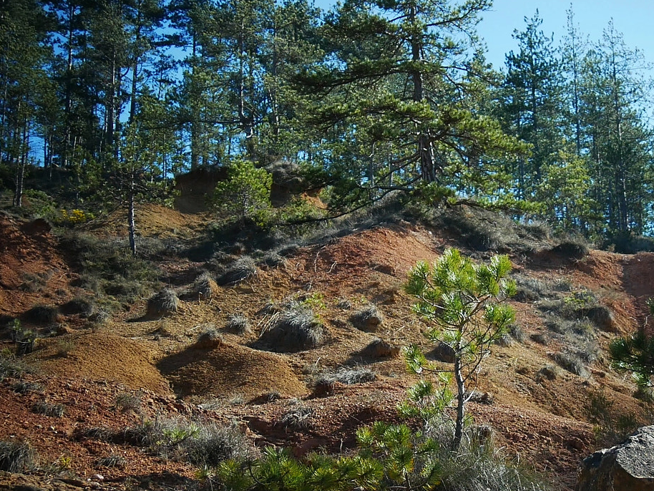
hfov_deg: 30.4
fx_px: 1191
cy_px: 288
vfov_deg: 23.3
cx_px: 466
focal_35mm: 63
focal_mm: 14
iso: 200
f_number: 3.5
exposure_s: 1/1300
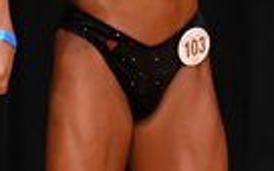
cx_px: -15
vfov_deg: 0.8
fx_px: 12336
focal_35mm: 1652
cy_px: 109
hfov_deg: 1.3
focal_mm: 190
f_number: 5.6
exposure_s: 1/400
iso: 4000
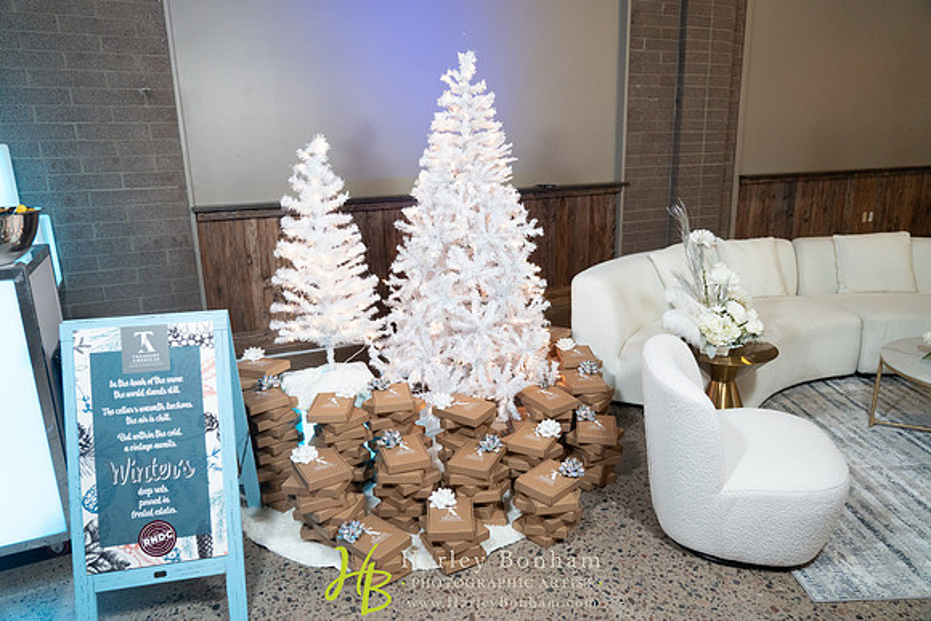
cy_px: 310
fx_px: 621
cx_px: 466
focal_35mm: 24
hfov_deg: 73.7
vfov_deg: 53.2
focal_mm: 24
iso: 3200
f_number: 4
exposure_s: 1/160
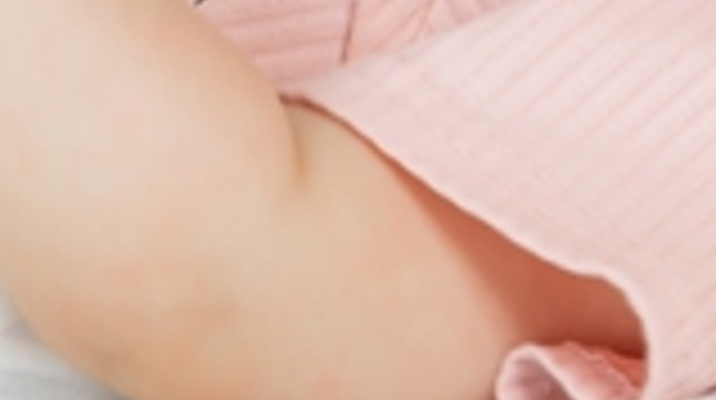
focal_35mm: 361
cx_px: 504
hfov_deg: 6.0
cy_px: -681
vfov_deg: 3.3
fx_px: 6846
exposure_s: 1/125
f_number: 2.8
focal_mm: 75
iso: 200
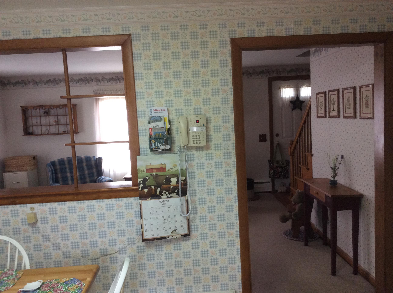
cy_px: 146
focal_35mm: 32
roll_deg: +1.9
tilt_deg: -6.6
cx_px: 196
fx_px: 363
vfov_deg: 44.1
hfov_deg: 56.9
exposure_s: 1/24
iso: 125
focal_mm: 3.3
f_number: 2.4
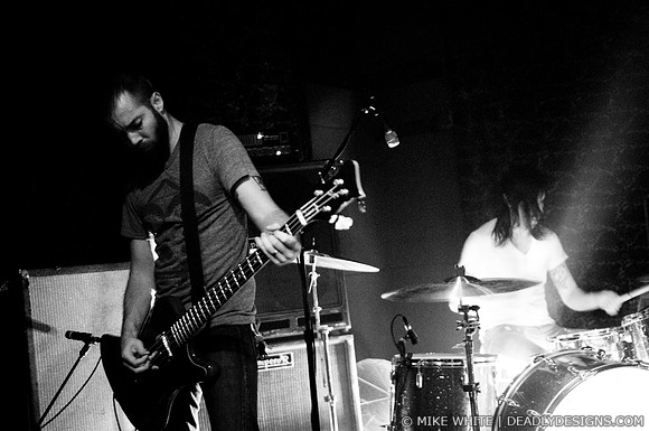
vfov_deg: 29.8
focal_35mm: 45
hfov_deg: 43.7
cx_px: 324
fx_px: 810
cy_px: 216
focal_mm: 30
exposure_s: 1/40
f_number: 1.4
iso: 1000
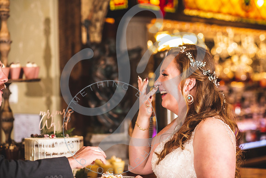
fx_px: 628
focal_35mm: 85
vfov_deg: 16.1
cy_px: 89
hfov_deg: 23.9
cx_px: 133
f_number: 2.8
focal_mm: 85
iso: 1250
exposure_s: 1/125
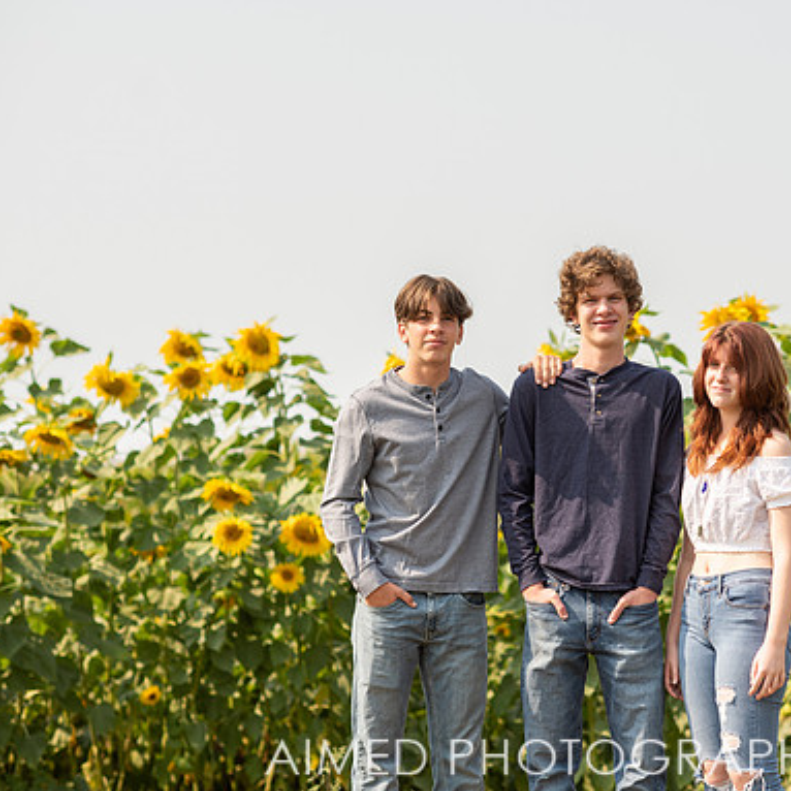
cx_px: 630
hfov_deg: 14.1
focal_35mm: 123
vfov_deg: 14.2
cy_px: 348
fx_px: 3180
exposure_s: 1/1000
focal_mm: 85
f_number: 2.8
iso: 64
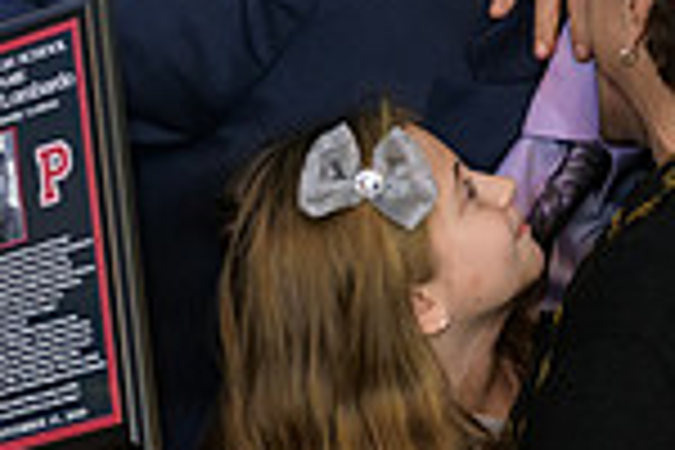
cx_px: 621
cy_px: 52
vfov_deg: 7.4
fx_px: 3487
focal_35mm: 186
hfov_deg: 11.0
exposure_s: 1/125
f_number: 3.2
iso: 1000
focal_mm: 48
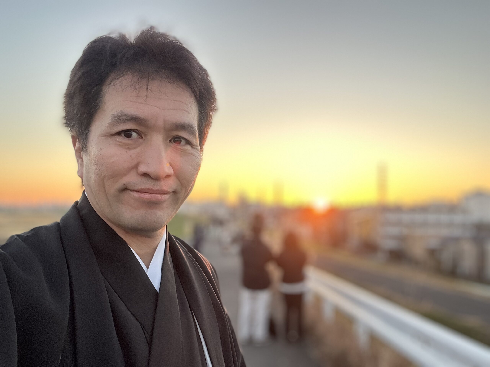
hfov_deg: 60.0
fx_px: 425
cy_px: 184
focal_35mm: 30
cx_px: 245
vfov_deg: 46.8
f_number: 1.9
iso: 50
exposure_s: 1/121
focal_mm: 2.69
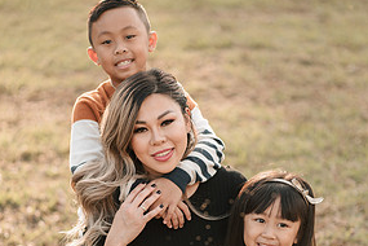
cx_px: 177
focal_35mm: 134
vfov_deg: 10.2
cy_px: 203
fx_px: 1370
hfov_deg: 15.3
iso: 100
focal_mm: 85
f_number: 2
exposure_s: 1/640
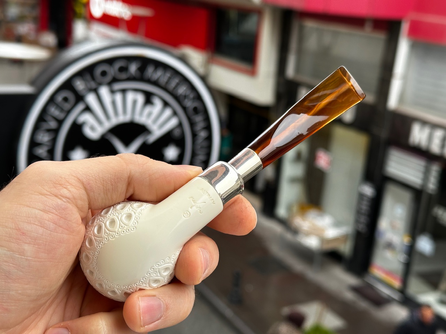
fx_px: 618
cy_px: 167
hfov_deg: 39.7
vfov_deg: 30.3
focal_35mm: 48
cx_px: 223
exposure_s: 1/162
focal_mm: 6.86
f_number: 1.78
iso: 50
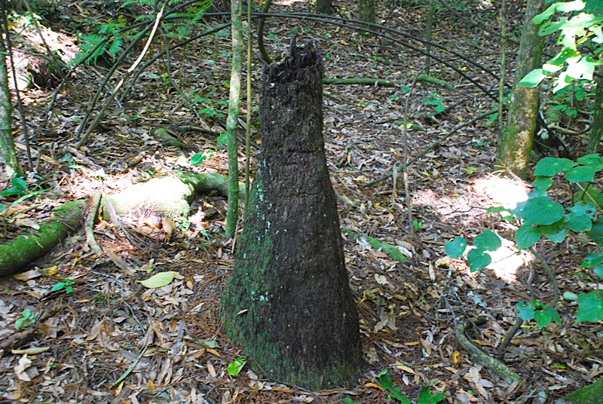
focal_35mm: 42
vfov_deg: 32.0
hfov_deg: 46.3
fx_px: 705
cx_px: 302
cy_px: 202
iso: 1600
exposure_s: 1/20
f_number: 5.6
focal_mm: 28
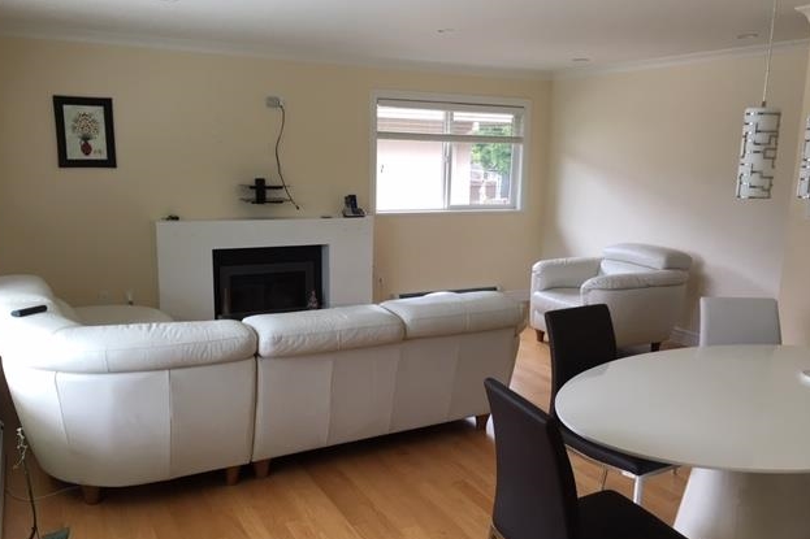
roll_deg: -0.5
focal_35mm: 31
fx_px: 697
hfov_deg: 60.3
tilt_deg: -11.7
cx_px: 399
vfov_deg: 42.3
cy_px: 288
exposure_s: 1/30
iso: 25
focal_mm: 4.15
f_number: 2.2
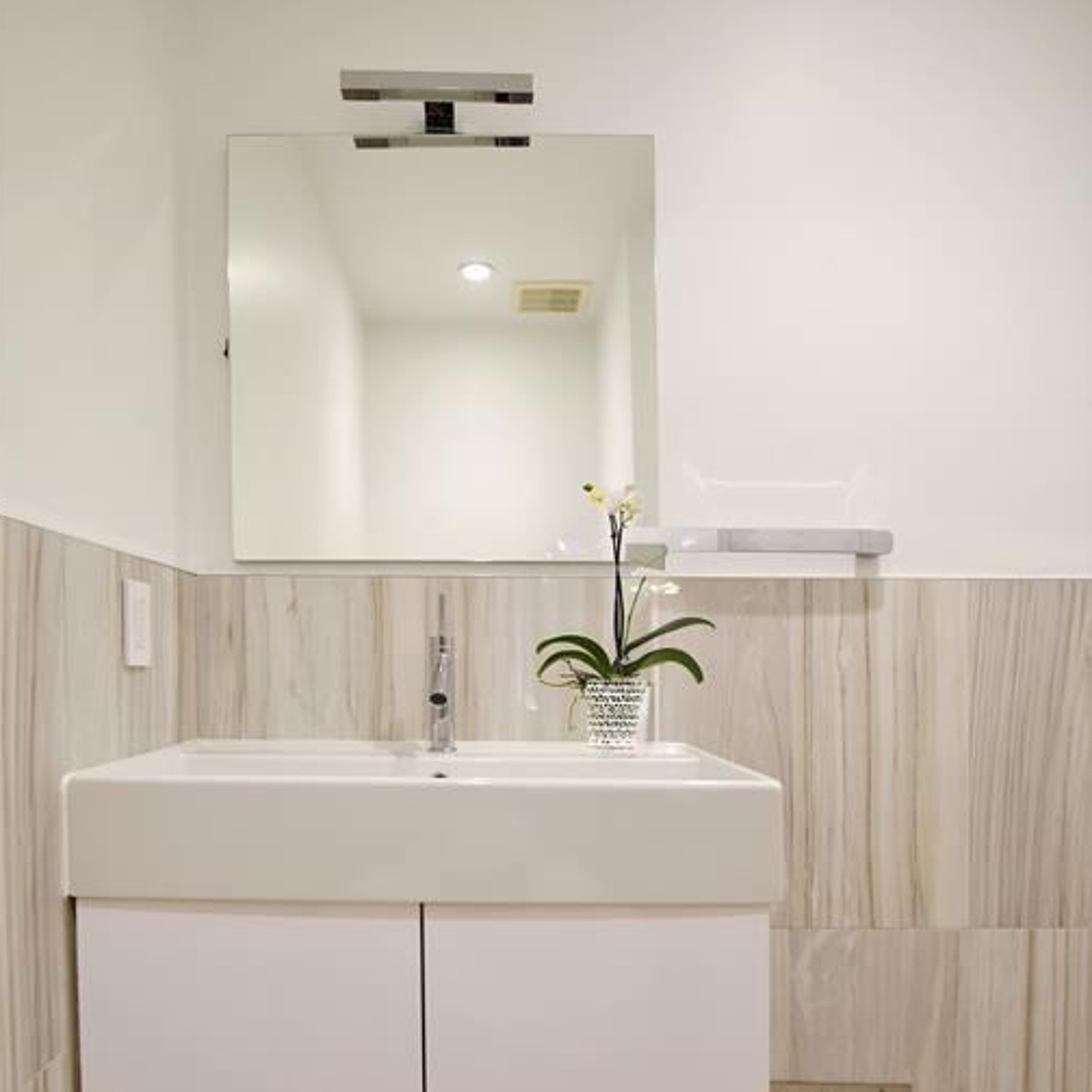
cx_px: 544
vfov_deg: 68.9
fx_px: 785
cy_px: 654
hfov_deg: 69.6
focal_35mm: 22
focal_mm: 17
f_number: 4.5
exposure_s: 1/80
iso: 640
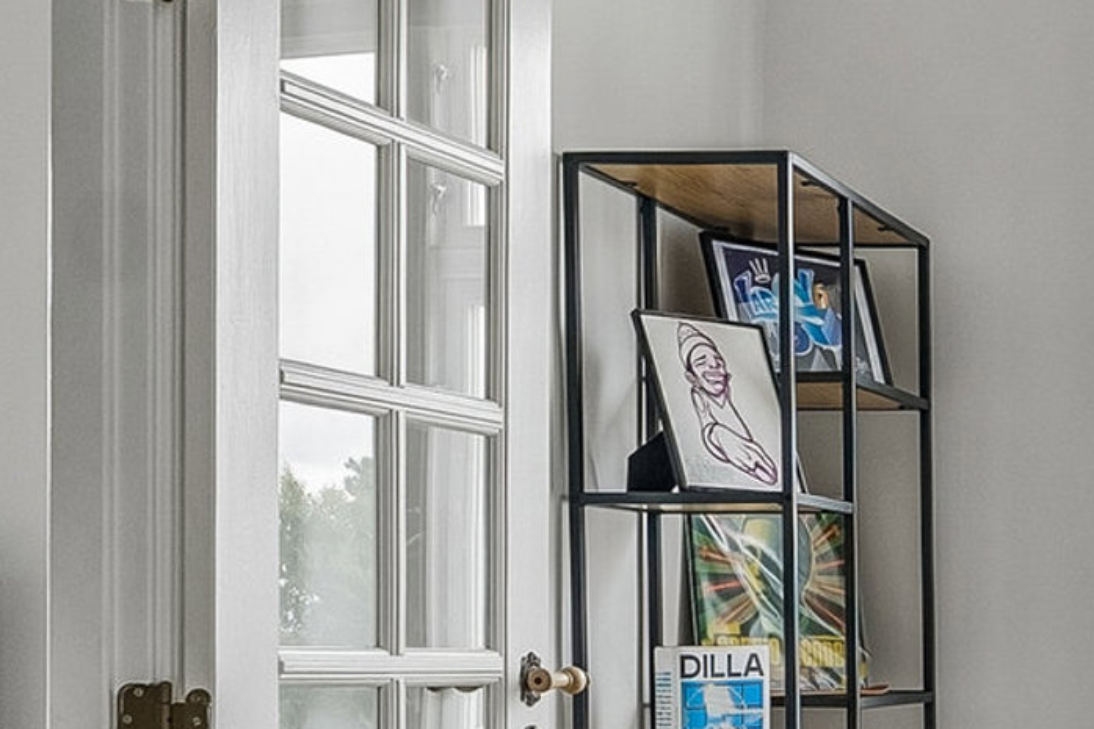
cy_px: 610
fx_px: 2339
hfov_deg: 23.4
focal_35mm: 77
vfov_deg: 17.5
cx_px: 1415
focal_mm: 14
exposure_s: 1/60
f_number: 5.6
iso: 400
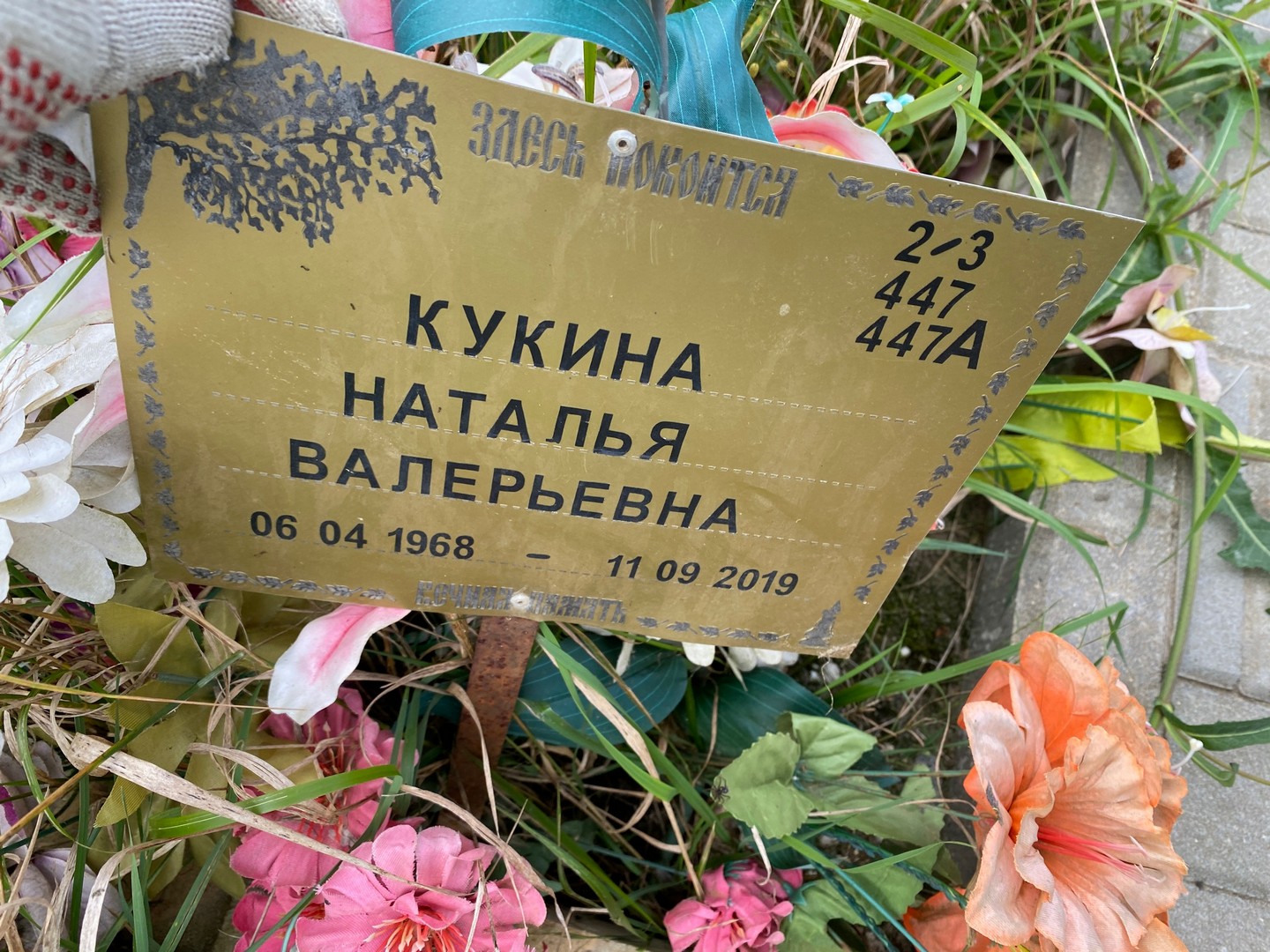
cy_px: 476
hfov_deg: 67.3
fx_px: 954
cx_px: 635
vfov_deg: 53.1
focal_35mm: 26
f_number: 1.8
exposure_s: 1/183
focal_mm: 4.25
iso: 32
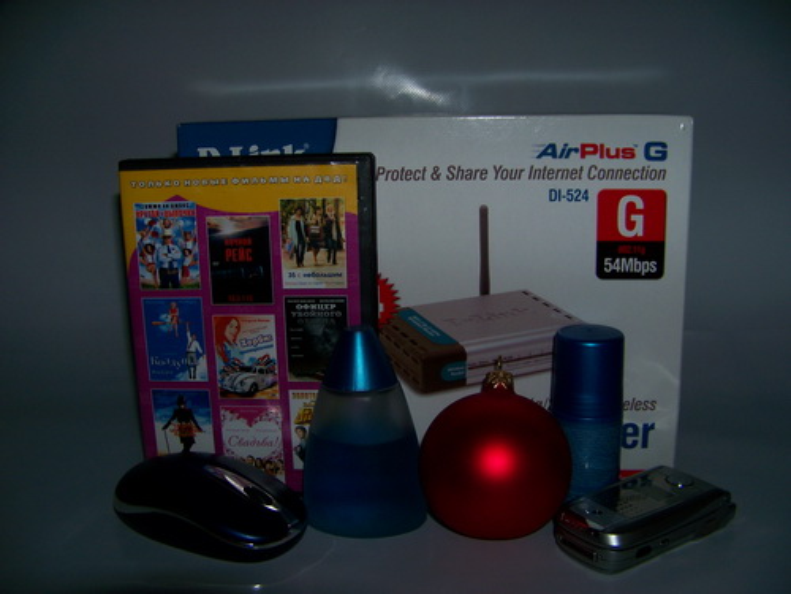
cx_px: 396
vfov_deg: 39.7
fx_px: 823
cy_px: 297
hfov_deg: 51.4
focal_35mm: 36
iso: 100
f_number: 2.8
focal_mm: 5.85
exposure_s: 1/30
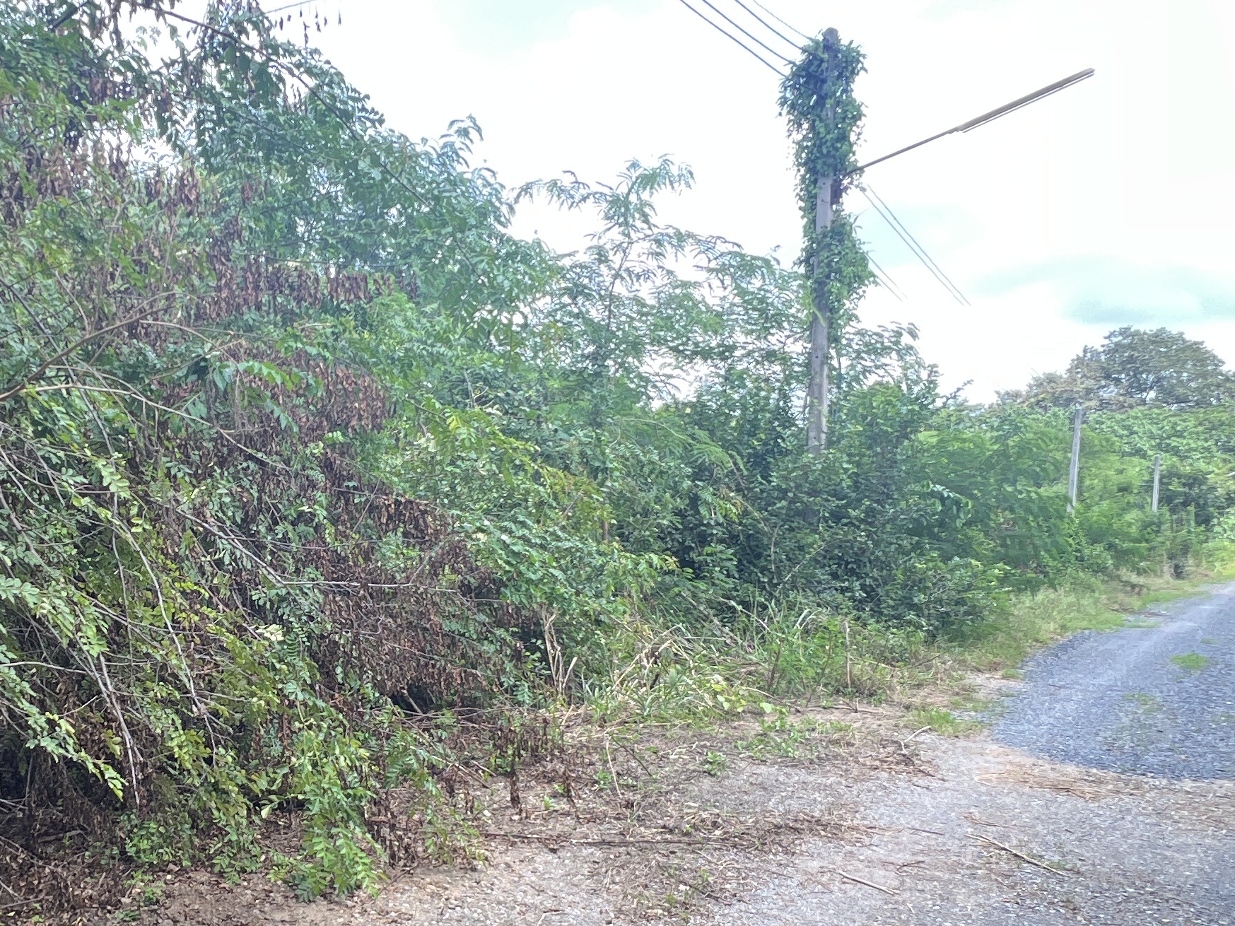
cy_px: 590
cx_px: 217
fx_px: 1070
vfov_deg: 46.3
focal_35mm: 30
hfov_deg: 55.0
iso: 32
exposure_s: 1/116
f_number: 1.8
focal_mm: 1.57
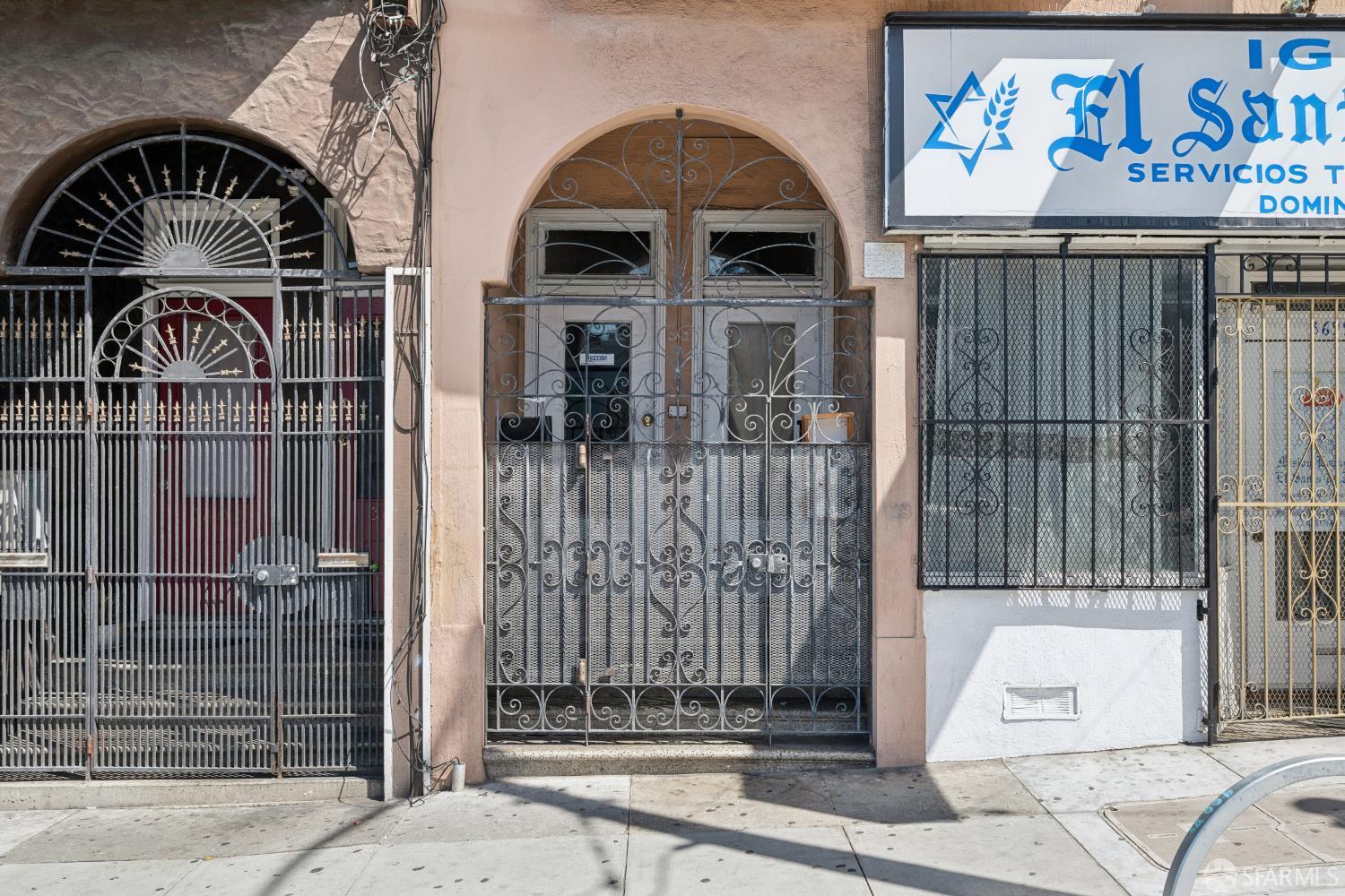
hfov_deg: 62.8
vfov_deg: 44.3
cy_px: 448
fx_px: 1102
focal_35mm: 30
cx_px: 672
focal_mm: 29.5
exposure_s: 1/200
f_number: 8
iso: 200
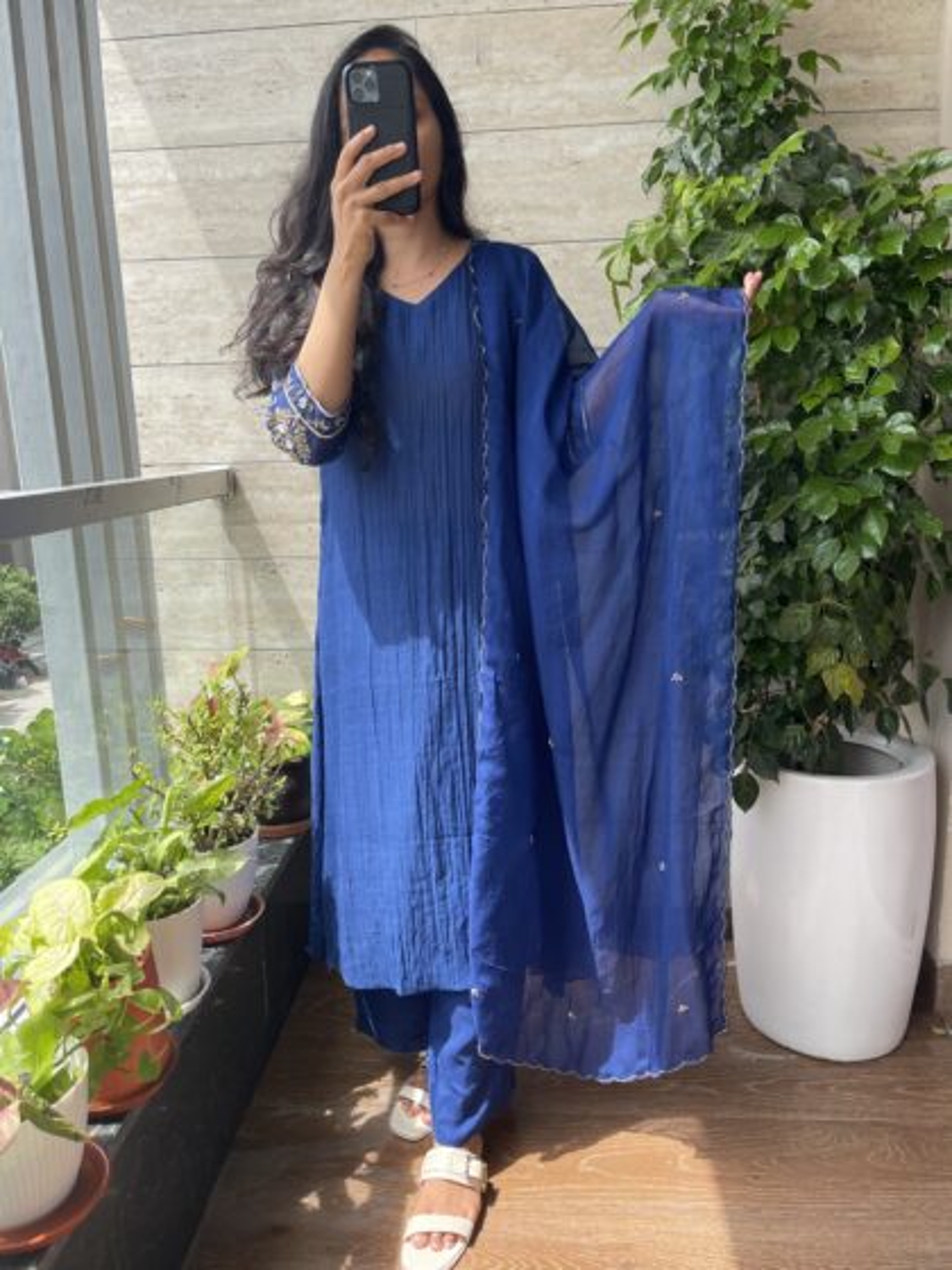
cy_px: 635
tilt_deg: -12.7
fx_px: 917
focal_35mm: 25
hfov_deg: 54.9
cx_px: 476
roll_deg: +1.3
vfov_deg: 69.4
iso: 32
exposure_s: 1/962
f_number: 1.6
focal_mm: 5.1
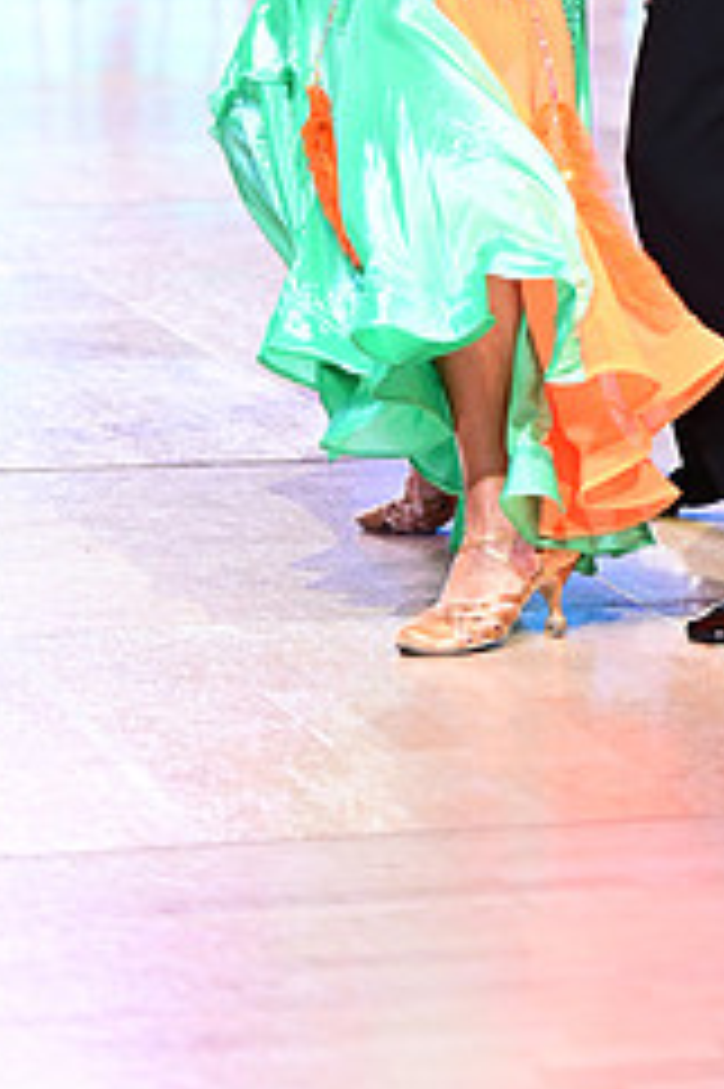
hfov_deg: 6.1
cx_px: 513
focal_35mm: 223
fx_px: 6736
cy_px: -194
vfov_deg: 9.1
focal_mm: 93
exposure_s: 1/400
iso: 1600
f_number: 2.8
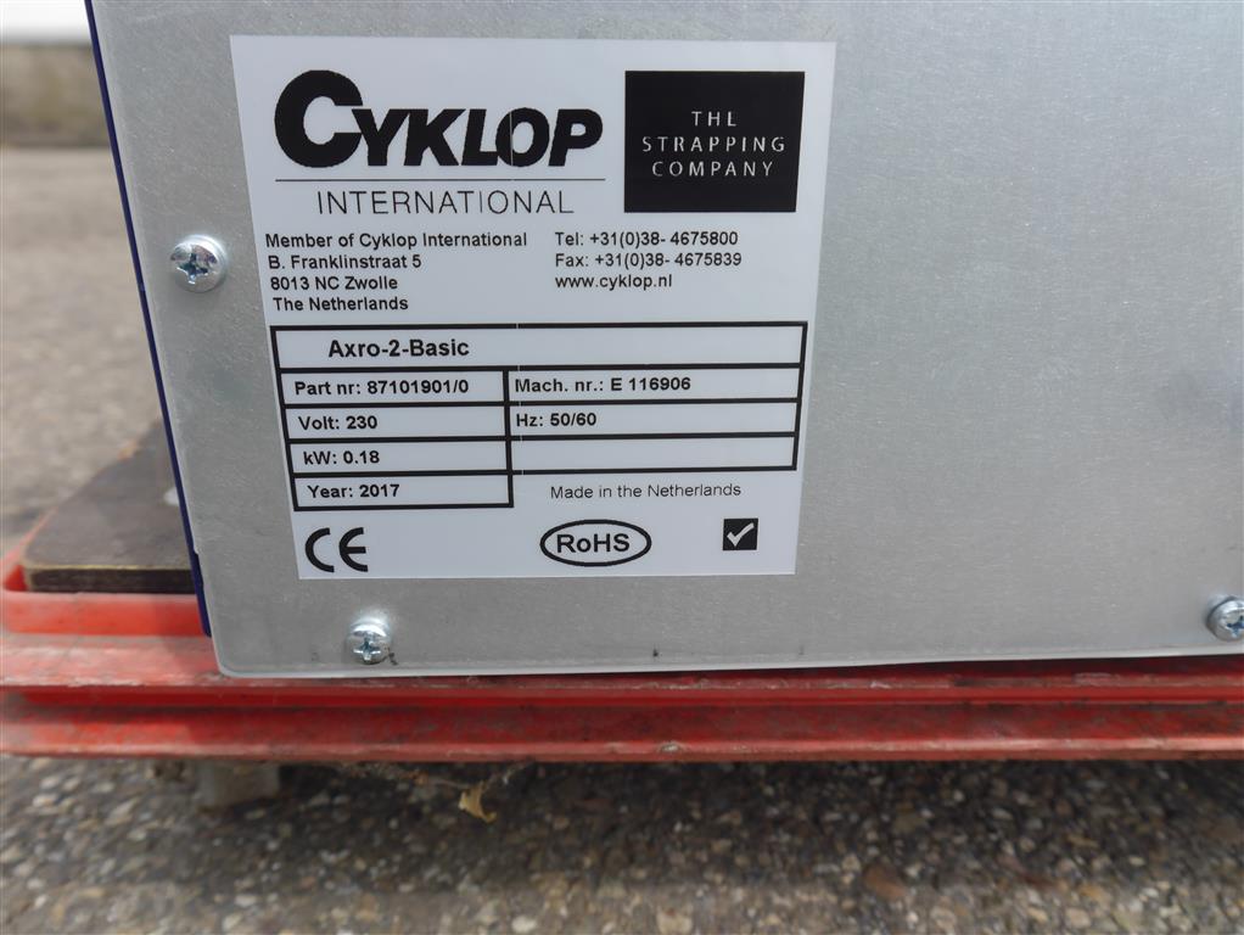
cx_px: 622
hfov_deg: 59.9
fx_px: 1079
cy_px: 468
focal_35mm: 30
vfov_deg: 46.8
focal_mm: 15
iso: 160
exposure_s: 1/250
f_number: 5.6
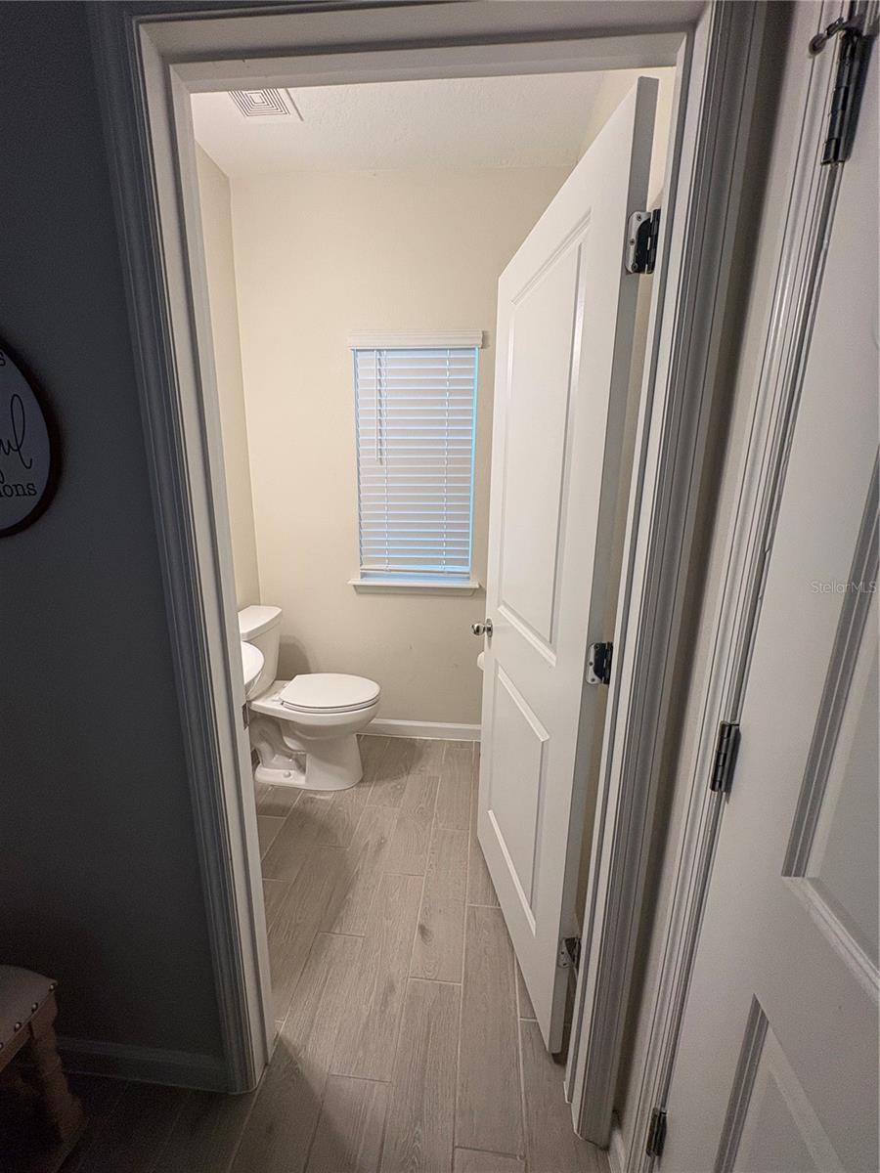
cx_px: 440
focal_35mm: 14
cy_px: 586
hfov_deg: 85.7
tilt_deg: -12.8
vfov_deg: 102.1
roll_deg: -0.9
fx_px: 475
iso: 200
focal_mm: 2.22
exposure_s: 1/120
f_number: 2.2
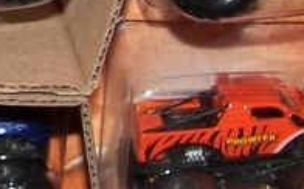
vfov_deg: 8.3
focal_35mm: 156
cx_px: -68
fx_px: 1291
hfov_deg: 13.1
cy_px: -2
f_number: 2.8
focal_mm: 6
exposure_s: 1/30
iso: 100
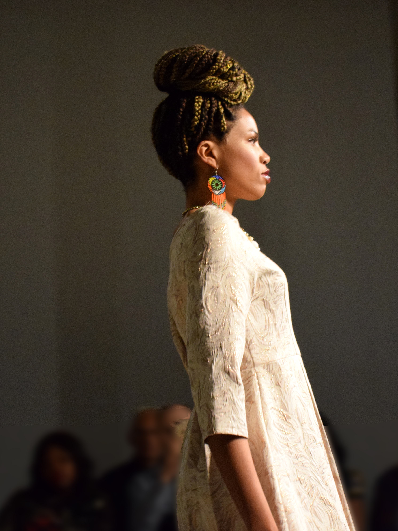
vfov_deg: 28.7
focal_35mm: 68
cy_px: 267
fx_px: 1038
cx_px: 209
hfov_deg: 21.7
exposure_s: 1/50
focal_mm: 31
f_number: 4.2
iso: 3200
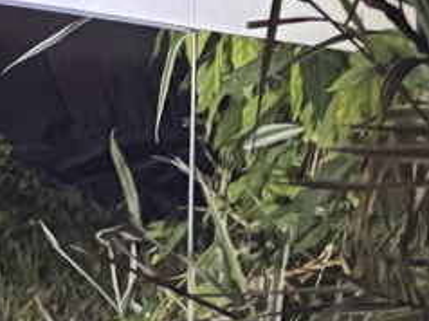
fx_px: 2030
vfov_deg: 8.5
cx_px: -438
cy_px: -362
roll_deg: -1.2
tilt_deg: +3.5
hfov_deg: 10.9
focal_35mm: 164
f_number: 1.6
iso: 500
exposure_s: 1/40
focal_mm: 5.96
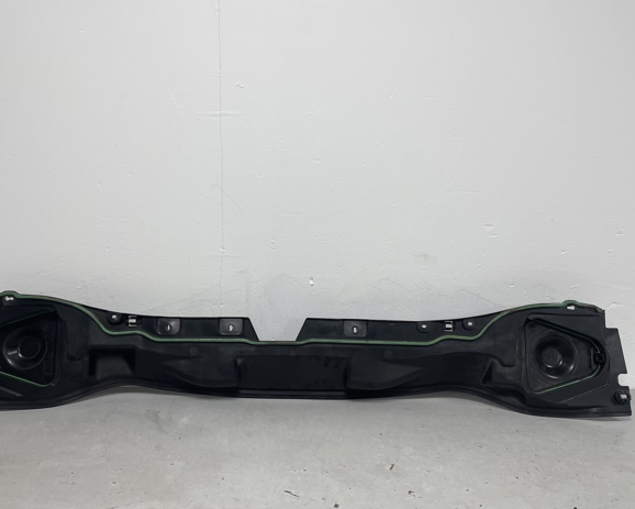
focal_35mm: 27
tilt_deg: -11.1
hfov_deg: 63.9
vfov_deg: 53.2
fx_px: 508
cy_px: 250
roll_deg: -0.6
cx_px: 291
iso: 64
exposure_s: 1/100
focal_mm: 5.1
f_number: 1.6
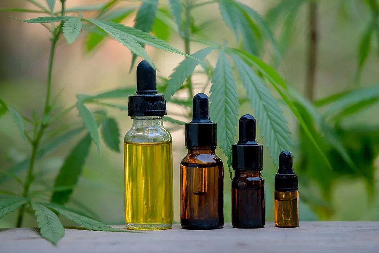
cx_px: 190
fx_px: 2105
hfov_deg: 10.3
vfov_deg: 6.9
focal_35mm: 200
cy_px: 126
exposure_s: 1/1000
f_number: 2.8
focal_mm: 200
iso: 320
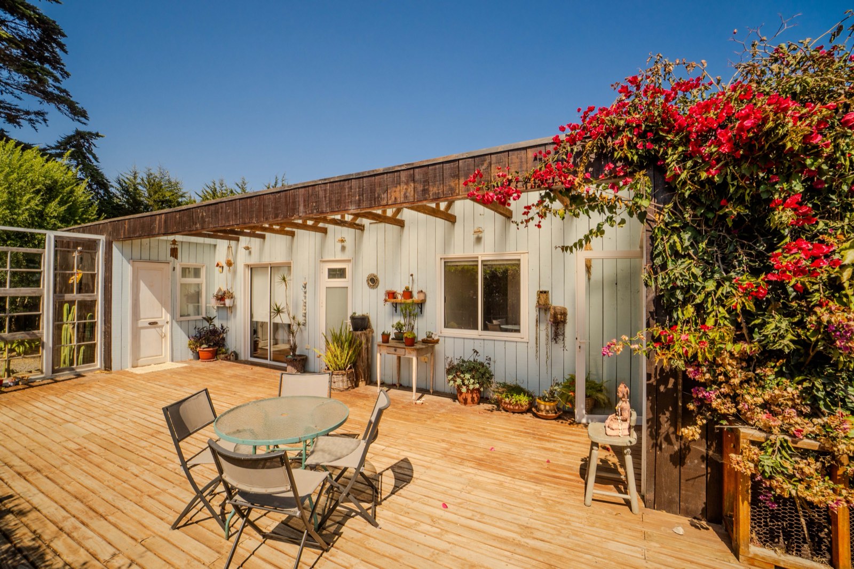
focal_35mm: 15
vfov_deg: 77.3
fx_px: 356
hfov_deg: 100.4
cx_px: 427
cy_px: 284
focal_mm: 10
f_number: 10
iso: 160
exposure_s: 1/320
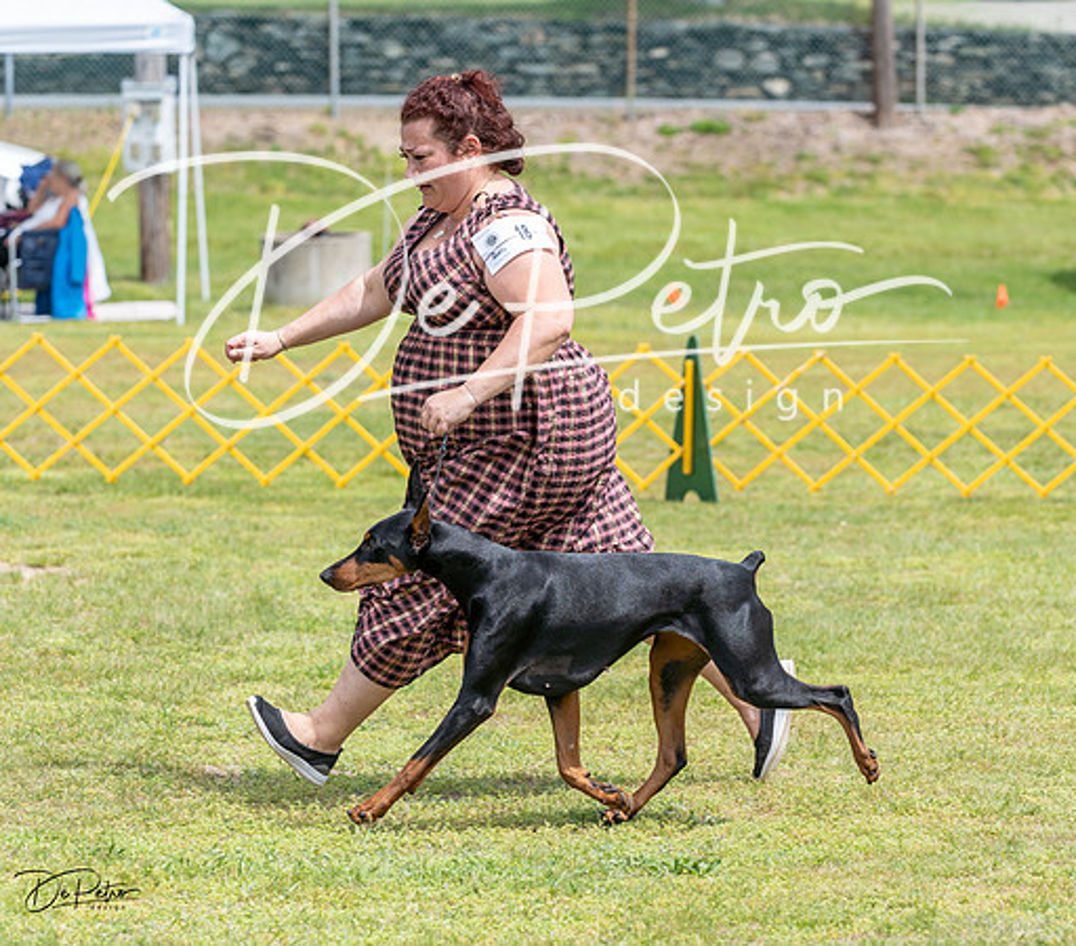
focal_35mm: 161
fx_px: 5322
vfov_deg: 10.2
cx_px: 646
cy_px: 439
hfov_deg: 11.5
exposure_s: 1/800
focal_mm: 122
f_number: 4.5
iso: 100
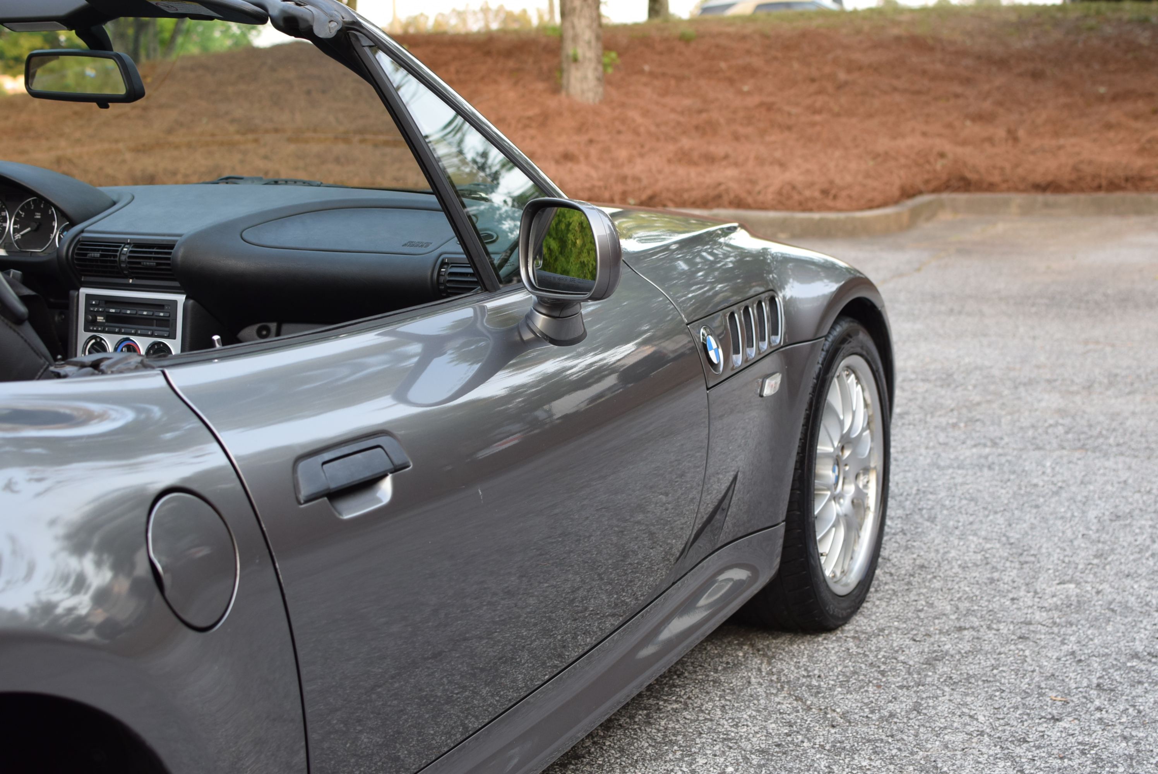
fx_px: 1690
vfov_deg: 25.8
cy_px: 387
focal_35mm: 52
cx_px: 579
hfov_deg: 37.8
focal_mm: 35
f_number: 4.5
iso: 400
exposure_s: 1/80
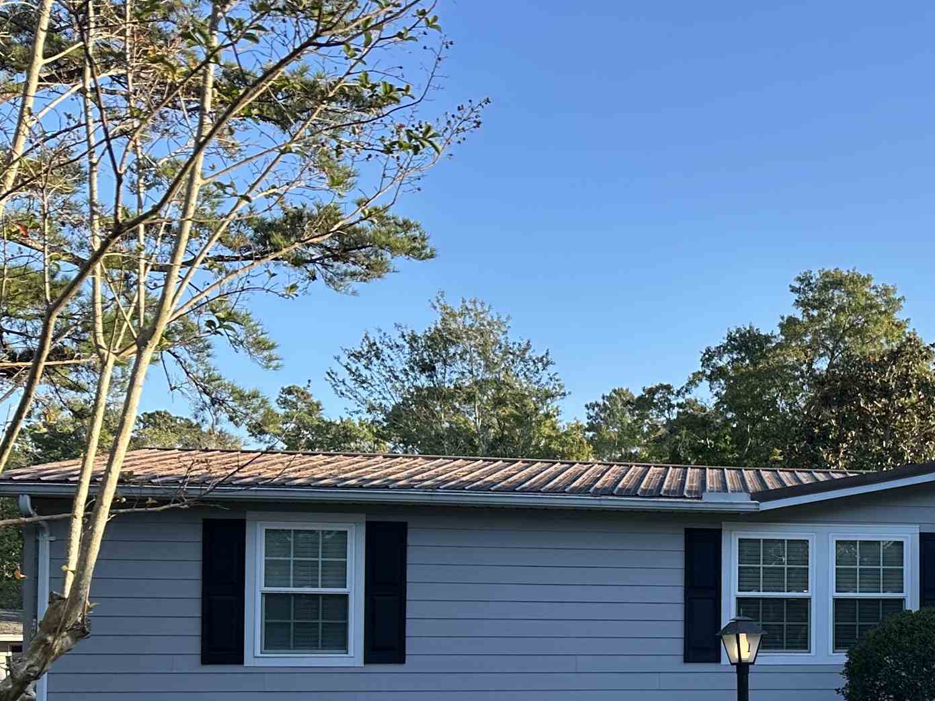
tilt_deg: +0.8
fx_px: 1431
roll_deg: +0.3
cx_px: 984
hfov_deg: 32.5
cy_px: 608
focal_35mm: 53
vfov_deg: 26.7
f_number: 1.78
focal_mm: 6.86
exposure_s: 1/1639
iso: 80
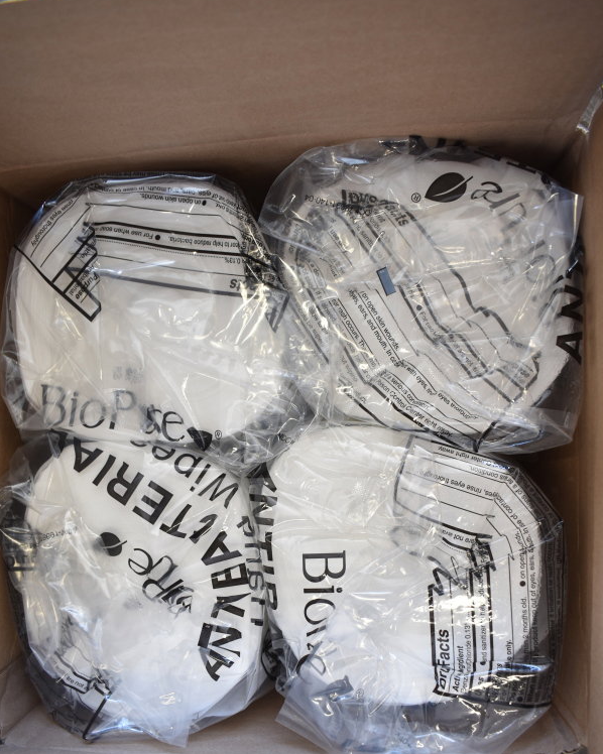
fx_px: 692
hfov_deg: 47.1
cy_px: 446
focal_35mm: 31
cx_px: 306
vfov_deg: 56.8
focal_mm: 18
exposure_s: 1/30
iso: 280
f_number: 3.5
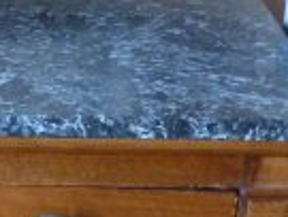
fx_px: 1293
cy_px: 336
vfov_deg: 9.3
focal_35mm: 155
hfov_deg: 11.7
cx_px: -233
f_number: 3.5
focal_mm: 5.7
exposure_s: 1/15
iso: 400
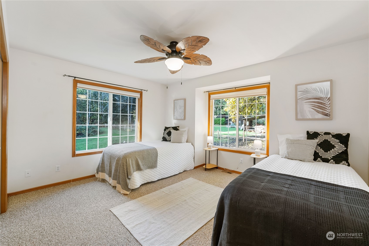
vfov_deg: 81.3
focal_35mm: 14
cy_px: 123
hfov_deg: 104.2
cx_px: 184
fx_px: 144
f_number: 10
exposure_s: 1/3
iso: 320
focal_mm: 14
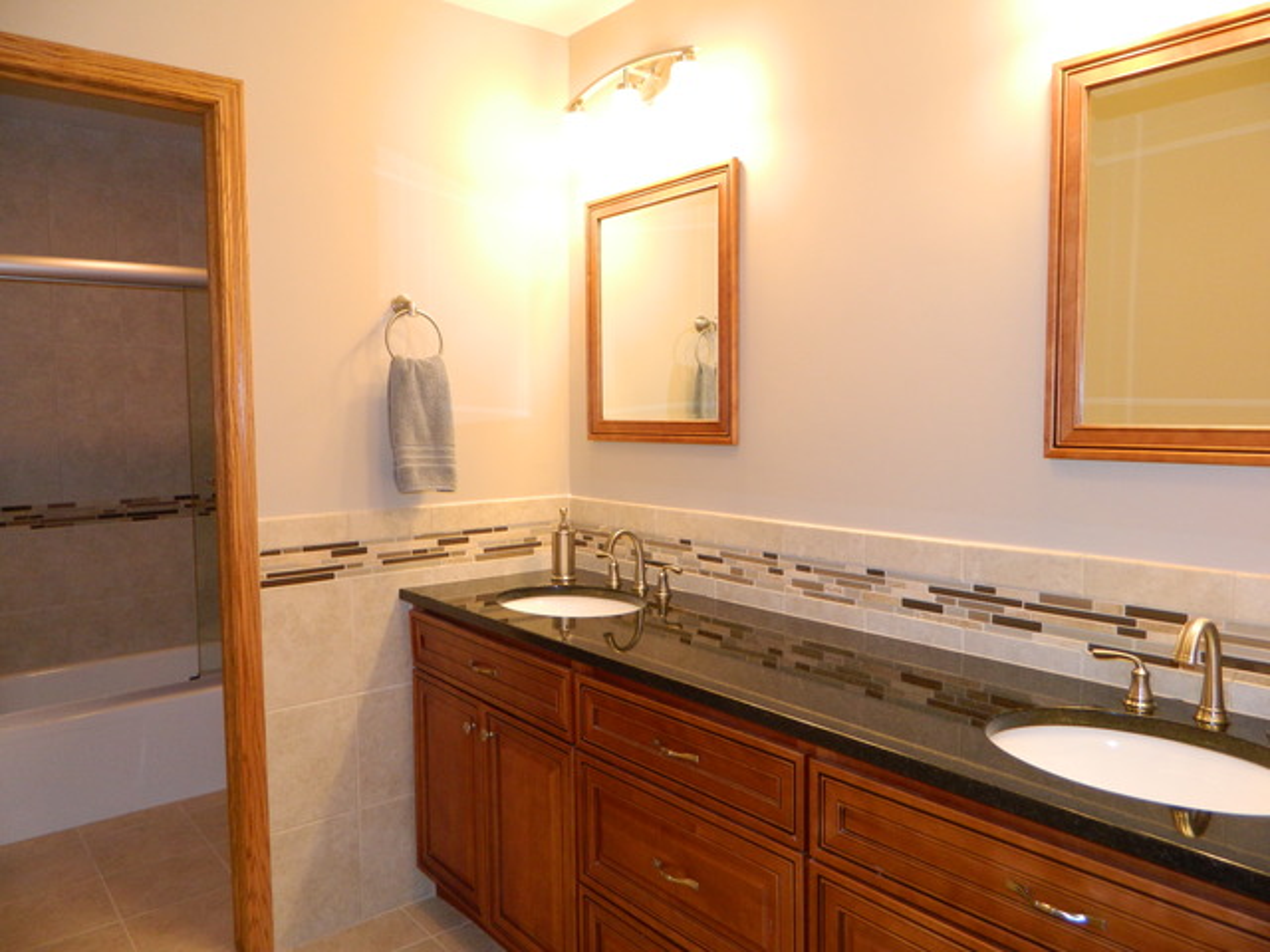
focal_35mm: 25
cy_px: 476
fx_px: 917
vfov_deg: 54.9
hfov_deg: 69.4
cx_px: 635
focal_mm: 4.5
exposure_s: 1/30
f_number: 3.1
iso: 200
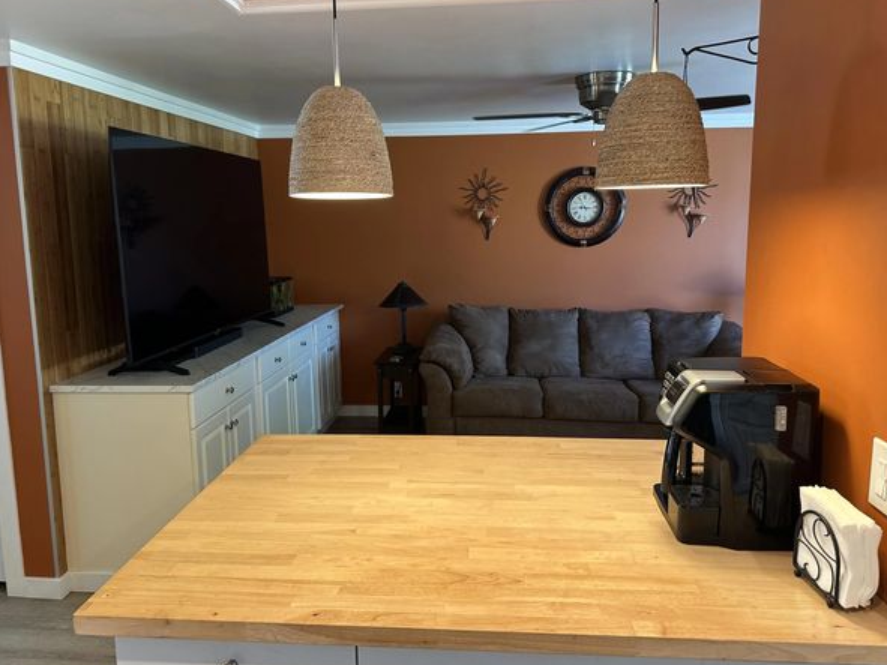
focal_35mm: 26
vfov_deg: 53.0
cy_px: 321
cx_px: 431
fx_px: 666
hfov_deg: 67.3
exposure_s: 1/60
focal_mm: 6.86
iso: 160
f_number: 1.78
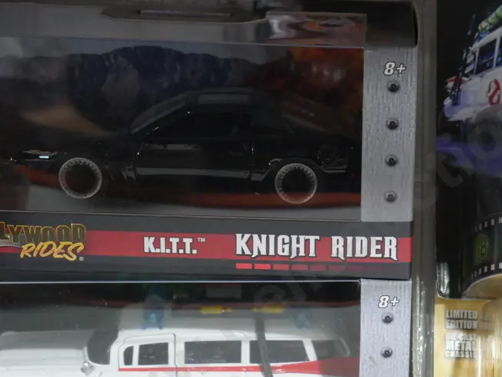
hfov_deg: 18.2
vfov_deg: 13.8
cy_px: 210
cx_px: 394
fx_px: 1553
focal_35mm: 107
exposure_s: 1/80
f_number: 5.4
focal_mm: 34
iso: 2000
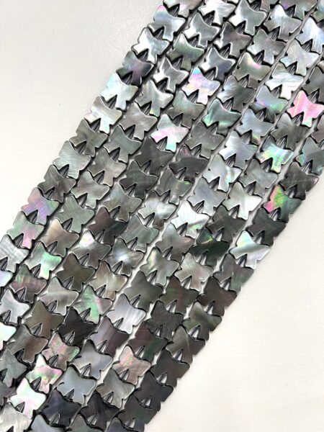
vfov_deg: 67.3
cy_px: 216
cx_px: 162
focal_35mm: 26
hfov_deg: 53.1
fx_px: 324
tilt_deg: -88.7
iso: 80
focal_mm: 5.7
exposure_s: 1/50
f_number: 1.5
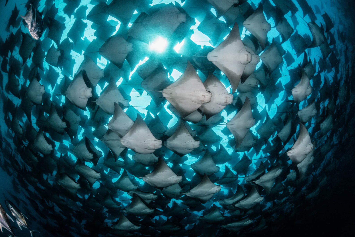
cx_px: 178
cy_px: 118
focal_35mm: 15
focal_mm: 15
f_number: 13
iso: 500
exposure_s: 1/200
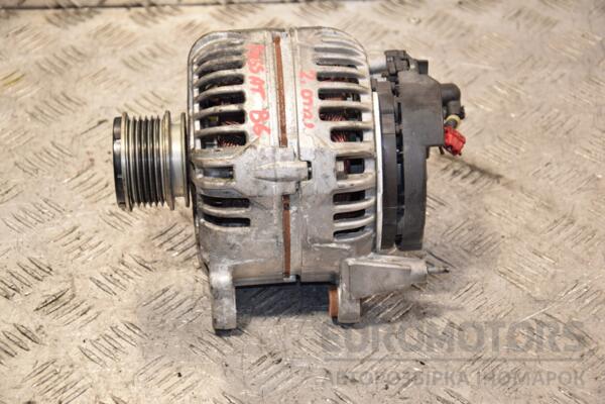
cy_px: 202
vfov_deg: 14.7
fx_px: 1563
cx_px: 302
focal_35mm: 93
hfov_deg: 21.9
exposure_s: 1/160
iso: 800
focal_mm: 62
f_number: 5.3
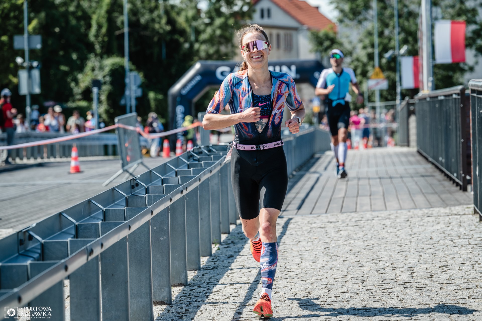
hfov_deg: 14.9
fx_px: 1840
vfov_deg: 10.0
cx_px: 246
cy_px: 157
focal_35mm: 138
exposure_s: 1/1000
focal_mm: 135
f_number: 4.5
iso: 125
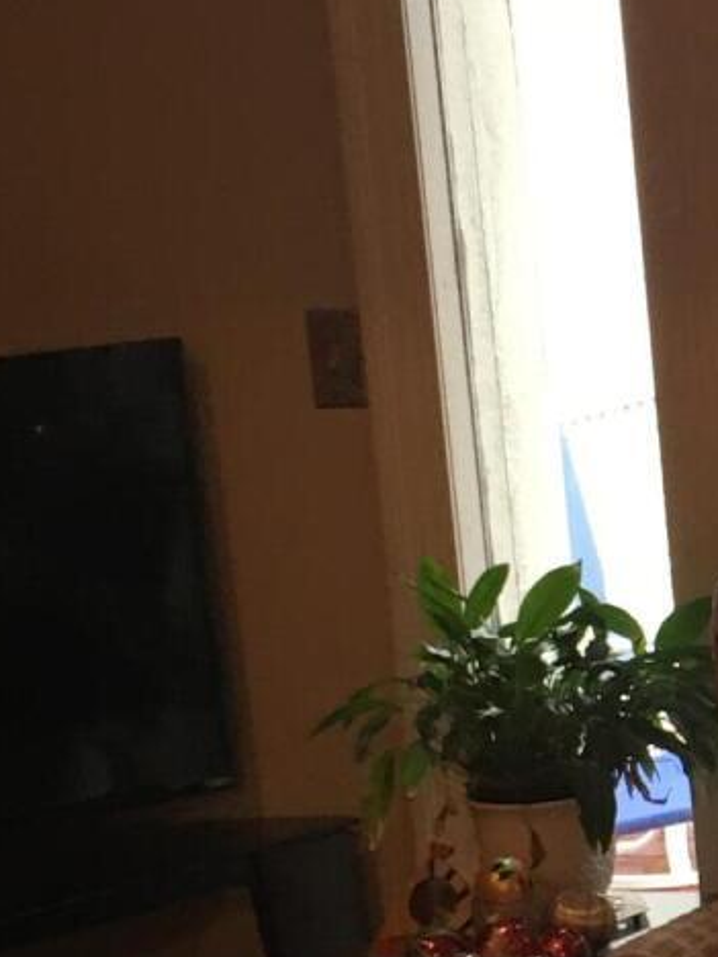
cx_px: 1215
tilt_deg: -8.9
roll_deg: +4.3
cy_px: 638
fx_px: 3429
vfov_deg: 15.9
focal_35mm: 124
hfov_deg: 11.3
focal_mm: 4.15
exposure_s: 1/15
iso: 32
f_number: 2.2
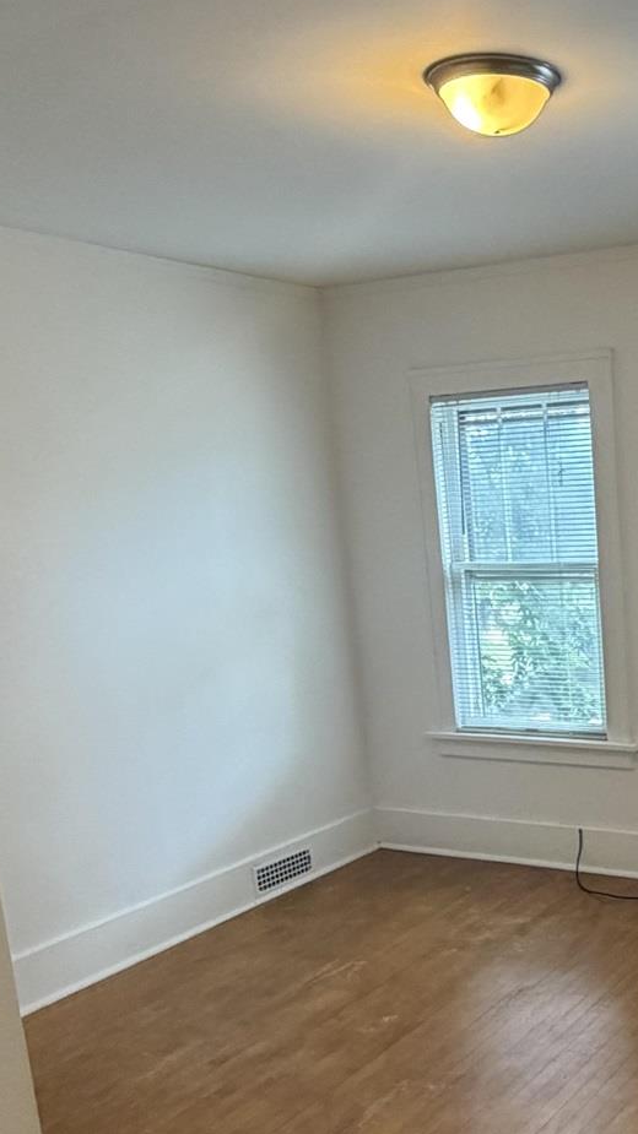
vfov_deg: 51.9
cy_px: 745
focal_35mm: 38
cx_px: 648
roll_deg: +2.1
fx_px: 1143
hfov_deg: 29.0
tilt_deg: -11.9
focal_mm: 2.22
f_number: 2.2
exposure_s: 1/60
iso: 320
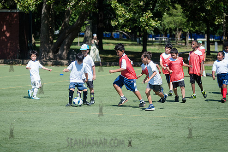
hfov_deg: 12.8
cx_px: 72
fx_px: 1014
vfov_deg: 8.6
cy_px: 78
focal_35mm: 160
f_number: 4
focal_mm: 112
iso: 200
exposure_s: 1/1600
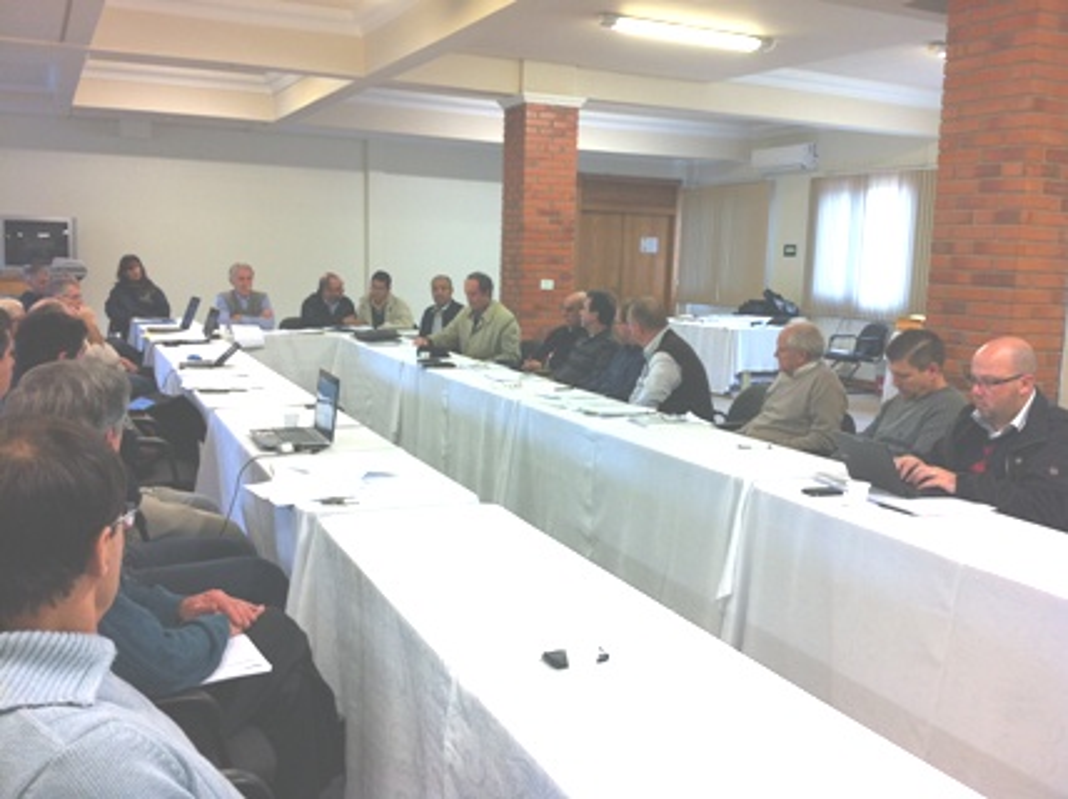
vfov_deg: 40.6
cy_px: 400
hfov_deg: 52.7
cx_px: 534
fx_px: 1079
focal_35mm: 35
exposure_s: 1/15
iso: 80
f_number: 2.8
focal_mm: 3.85
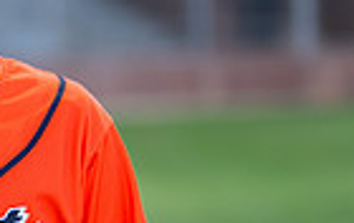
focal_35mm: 242
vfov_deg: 5.4
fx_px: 2338
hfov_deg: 8.5
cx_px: -89
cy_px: 216
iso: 125
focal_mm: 50
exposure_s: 1/2000
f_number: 1.2
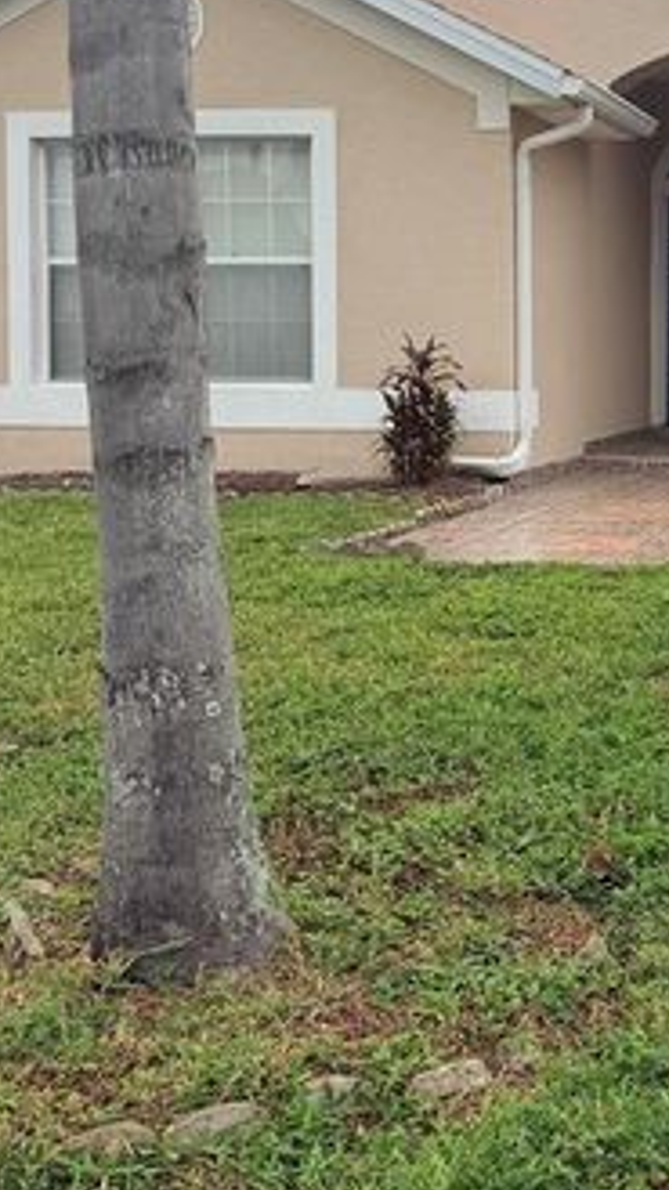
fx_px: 1672
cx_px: 730
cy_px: 400
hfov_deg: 21.5
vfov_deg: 38.7
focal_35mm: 53
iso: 80
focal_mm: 6.76
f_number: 1.78
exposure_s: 1/1727
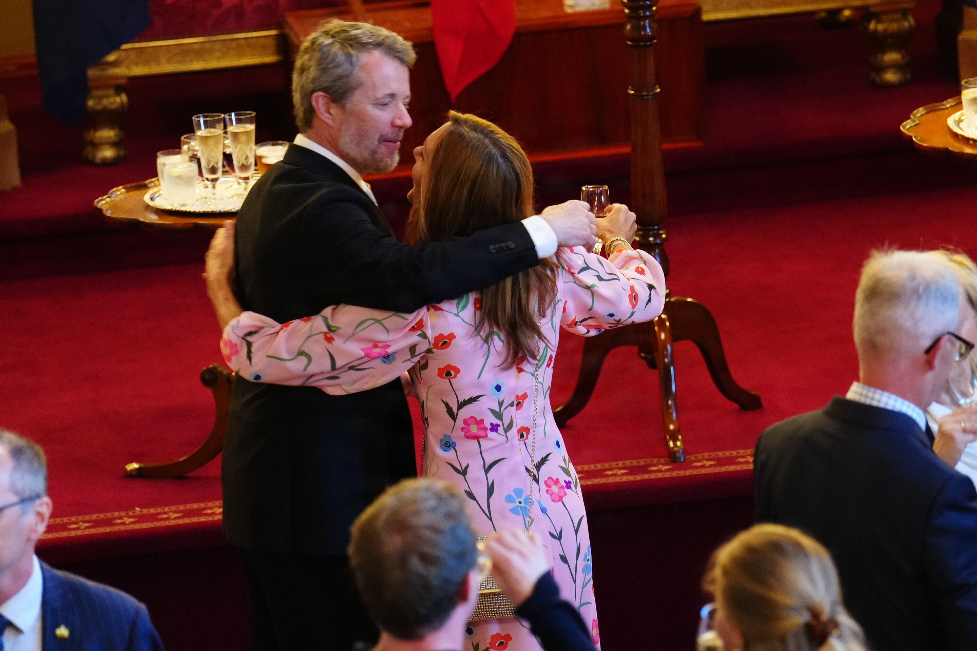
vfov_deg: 7.8
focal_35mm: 175
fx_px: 4749
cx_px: 488
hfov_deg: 11.7
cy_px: 326
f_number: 2.8
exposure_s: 1/80
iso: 3200
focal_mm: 175
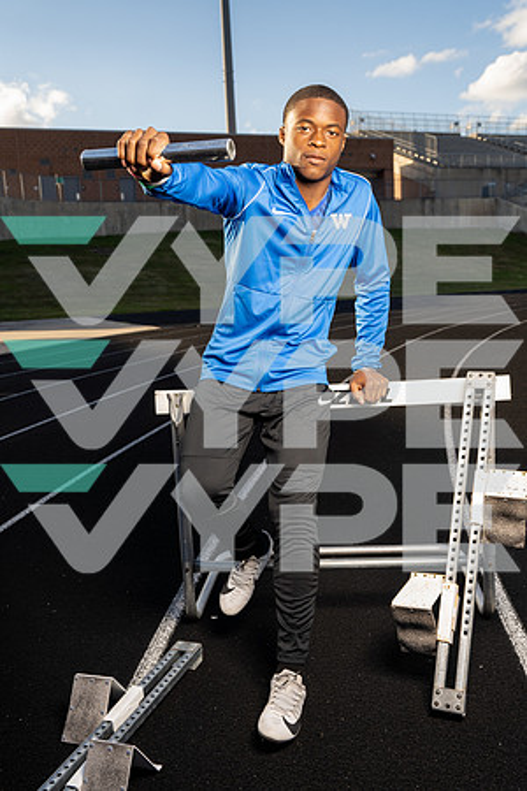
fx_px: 768
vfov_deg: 54.4
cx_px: 264
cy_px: 396
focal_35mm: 35
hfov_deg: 37.9
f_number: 7.1
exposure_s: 1/250
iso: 200
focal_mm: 35
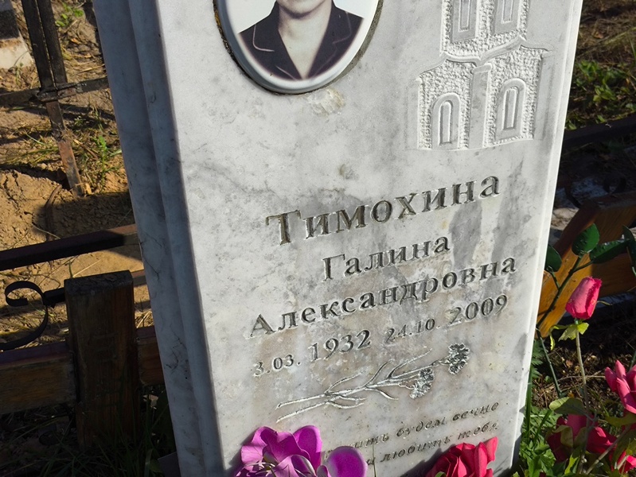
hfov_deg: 38.2
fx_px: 919
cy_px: 238
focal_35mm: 50
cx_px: 318
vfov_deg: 29.1
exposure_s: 1/2317
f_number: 1.7
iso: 50
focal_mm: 4.71
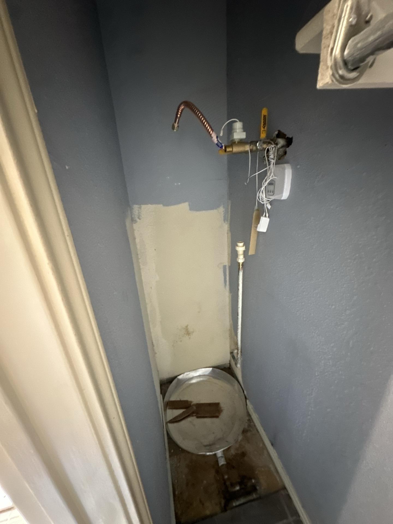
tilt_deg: -21.6
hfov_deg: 85.7
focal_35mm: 14
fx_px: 212
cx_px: 196
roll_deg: +3.8
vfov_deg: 102.1
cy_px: 262
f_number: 2.2
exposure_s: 1/30
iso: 1250
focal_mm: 2.22
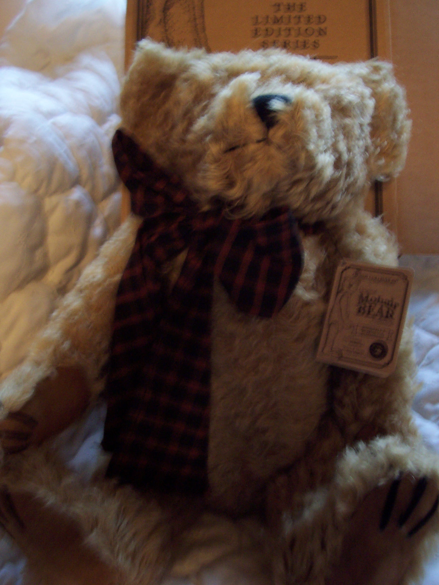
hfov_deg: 38.7
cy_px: 292
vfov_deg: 50.1
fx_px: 626
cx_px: 220
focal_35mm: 37
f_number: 2.8
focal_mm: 5.6
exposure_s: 1/8
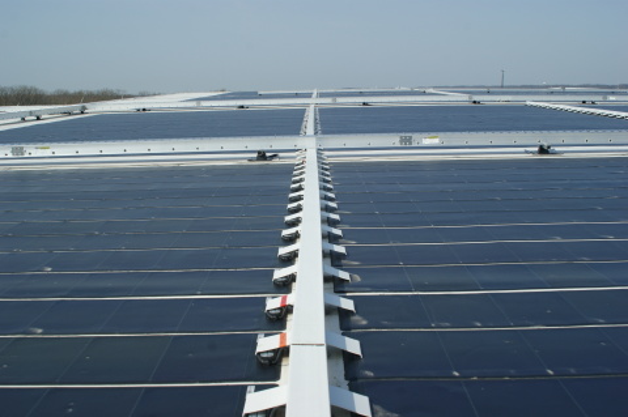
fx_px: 732
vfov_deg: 31.8
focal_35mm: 42
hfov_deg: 46.4
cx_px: 314
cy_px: 208
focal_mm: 28
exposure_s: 1/160
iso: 100
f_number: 11
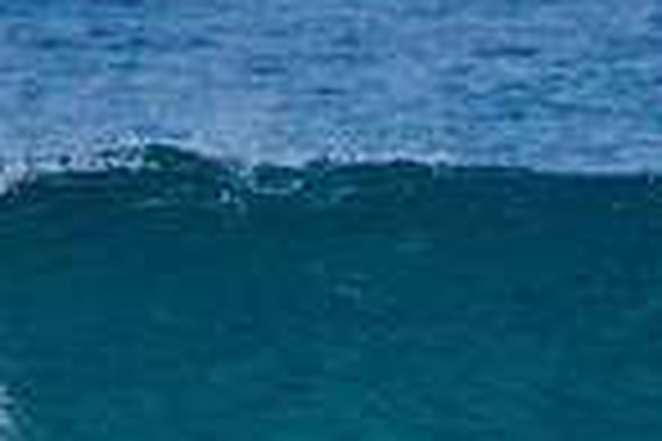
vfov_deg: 0.7
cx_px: 297
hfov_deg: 1.0
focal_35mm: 1972
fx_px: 36260
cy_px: 677
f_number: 5.6
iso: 160
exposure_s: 1/2000
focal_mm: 500
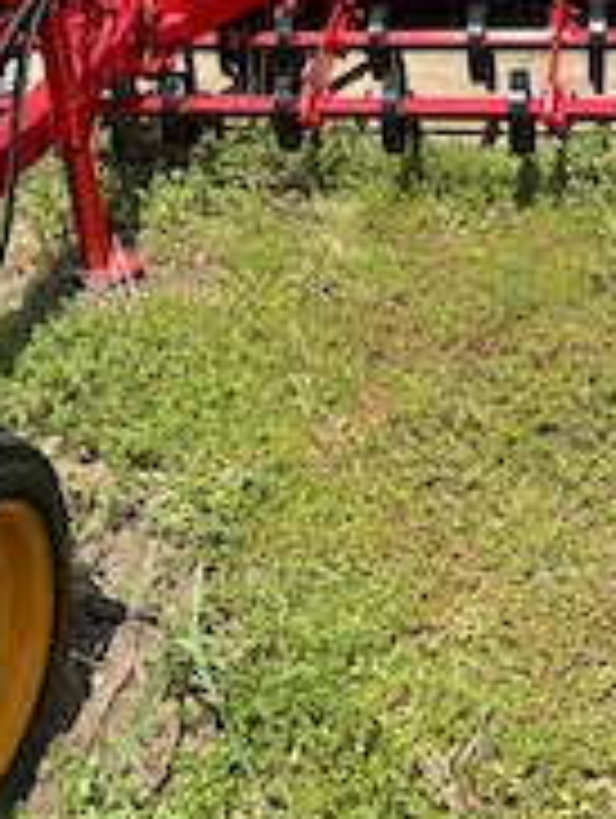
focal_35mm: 57
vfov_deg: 32.2
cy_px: 90
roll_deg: +3.5
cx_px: 220
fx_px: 1349
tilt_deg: -17.8
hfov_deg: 25.6
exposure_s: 1/2451
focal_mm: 5.96
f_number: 1.6
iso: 50
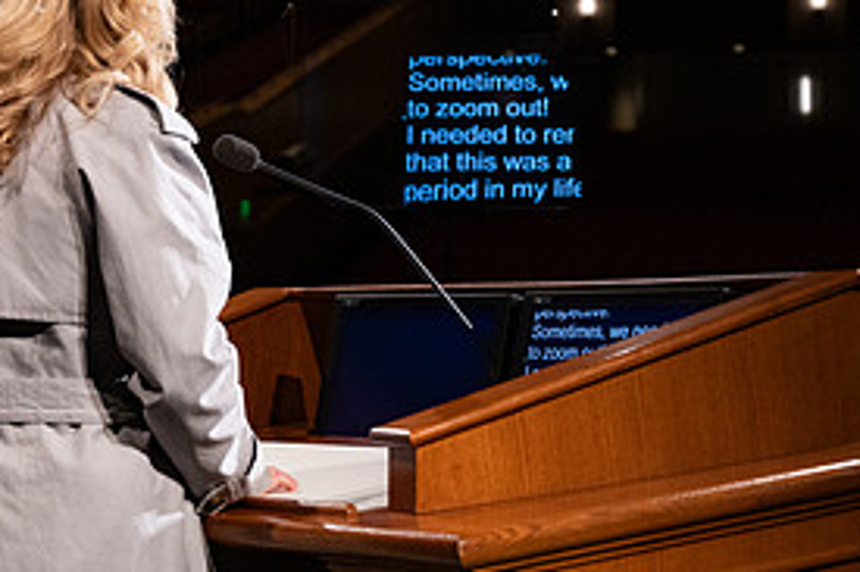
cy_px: 130
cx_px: 113
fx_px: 2769
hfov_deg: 17.4
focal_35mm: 116
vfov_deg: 11.8
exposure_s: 1/200
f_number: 4
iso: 1000
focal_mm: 55
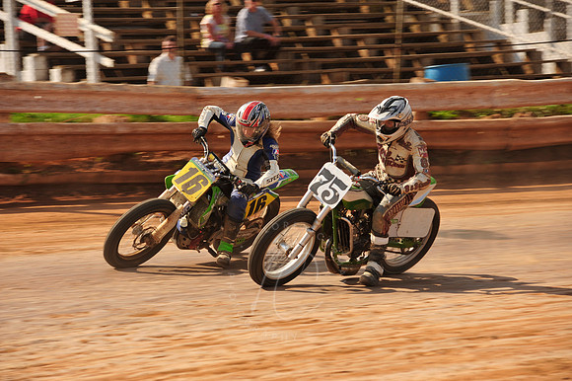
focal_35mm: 200
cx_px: 286
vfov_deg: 6.9
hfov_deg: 10.3
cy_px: 190
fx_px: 3176
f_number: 9
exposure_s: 1/400
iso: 200
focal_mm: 200
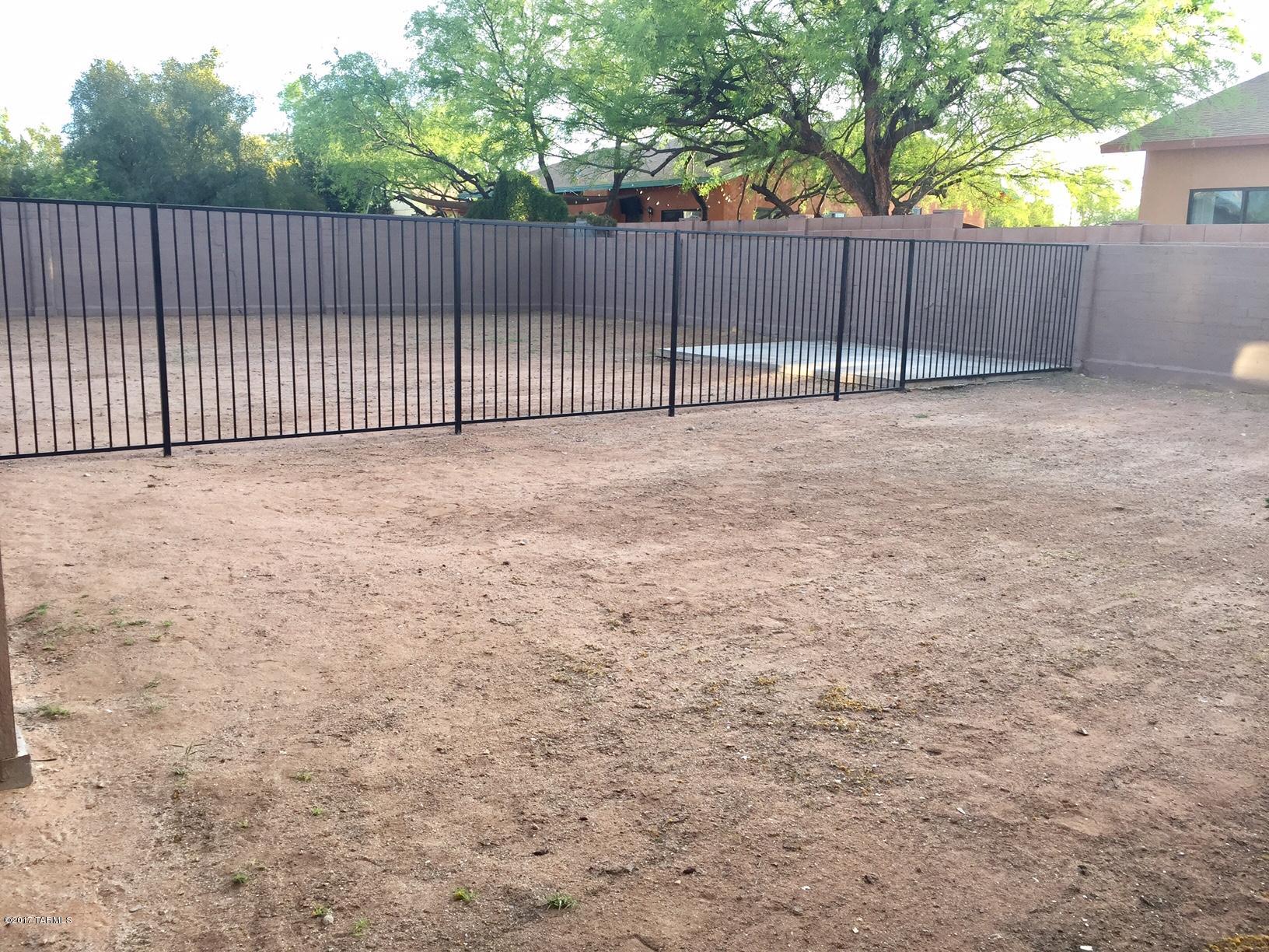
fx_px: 1063
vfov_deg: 48.2
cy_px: 476
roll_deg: -1.9
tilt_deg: -10.0
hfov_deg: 61.7
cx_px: 634
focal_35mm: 29
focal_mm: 4.15
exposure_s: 1/139
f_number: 2.2
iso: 32
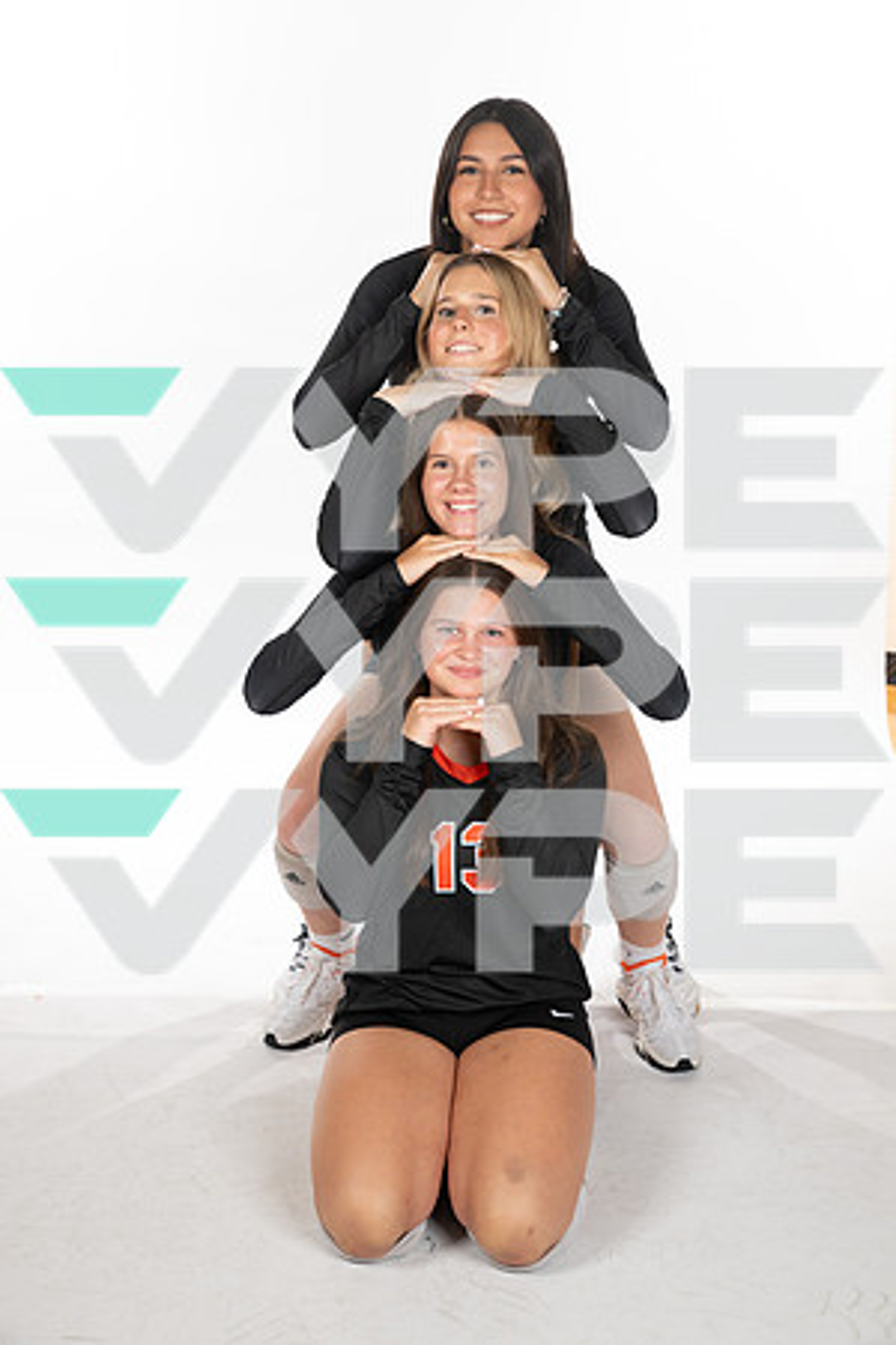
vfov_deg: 36.2
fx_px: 2053
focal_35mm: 55
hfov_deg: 24.6
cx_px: 448
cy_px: 672
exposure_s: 1/320
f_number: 8
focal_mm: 55
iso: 800
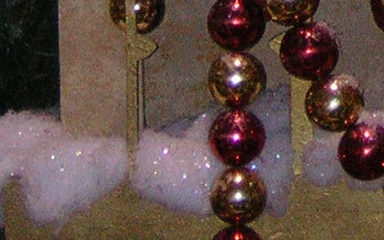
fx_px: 2710
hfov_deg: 8.0
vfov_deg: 4.9
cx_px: 476
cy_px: -339
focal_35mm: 259
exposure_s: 1/60.1
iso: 200
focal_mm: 8.6
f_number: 3.5
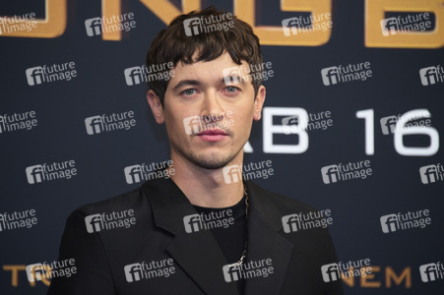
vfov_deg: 4.6
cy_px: 148
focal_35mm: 300
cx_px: 222
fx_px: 3697
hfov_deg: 6.9
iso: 1000
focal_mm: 300
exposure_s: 1/200
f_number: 5.6
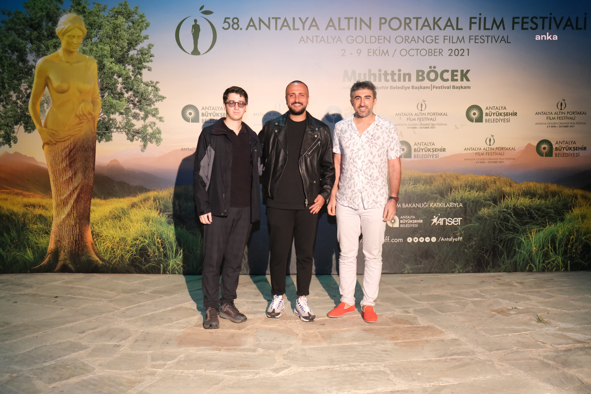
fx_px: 525
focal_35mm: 32
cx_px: 296
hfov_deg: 58.7
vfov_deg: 41.1
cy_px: 197
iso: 4000
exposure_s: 1/125
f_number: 4.5
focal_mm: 21.4
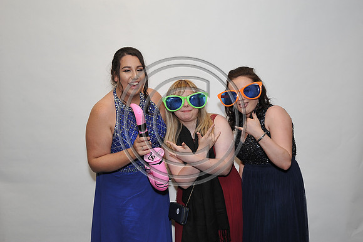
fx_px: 423
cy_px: 121
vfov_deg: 31.9
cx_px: 182
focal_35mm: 42
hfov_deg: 46.4
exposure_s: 1/60
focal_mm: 42
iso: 800
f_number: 6.3
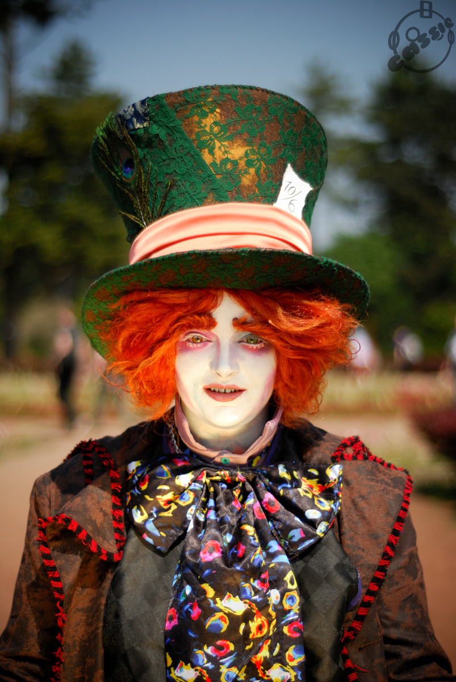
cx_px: 228
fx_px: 1421
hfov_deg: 18.2
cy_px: 341
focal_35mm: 75
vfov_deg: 27.0
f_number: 1.8
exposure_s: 1/2000
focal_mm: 50
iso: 320
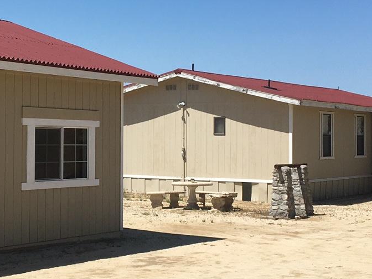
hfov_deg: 22.4
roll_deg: -0.8
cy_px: 99
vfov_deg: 16.9
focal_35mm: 87
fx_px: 935
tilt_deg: +3.2
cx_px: 110
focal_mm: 4.15
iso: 25
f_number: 2.2
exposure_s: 1/2747
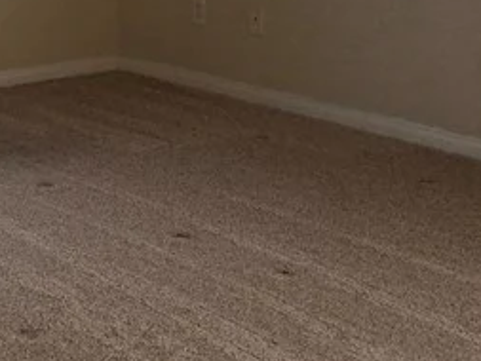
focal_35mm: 93
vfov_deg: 15.7
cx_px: -221
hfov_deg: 18.8
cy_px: 32
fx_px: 1293
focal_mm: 6.3
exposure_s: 1/120
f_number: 1.7
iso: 640
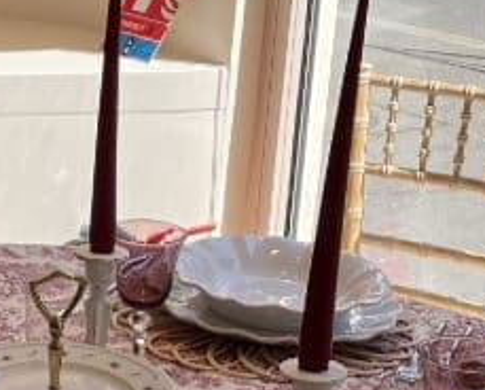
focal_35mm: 118
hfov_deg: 15.6
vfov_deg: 13.0
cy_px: 321
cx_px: -127
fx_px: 1697
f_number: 1.6
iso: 32
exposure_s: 1/716
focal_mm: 4.2
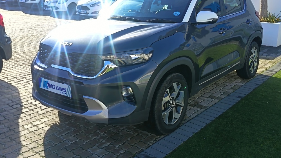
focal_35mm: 38
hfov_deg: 52.8
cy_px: 53
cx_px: 144
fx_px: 283
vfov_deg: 30.9
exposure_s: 1/463
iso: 100
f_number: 1.75
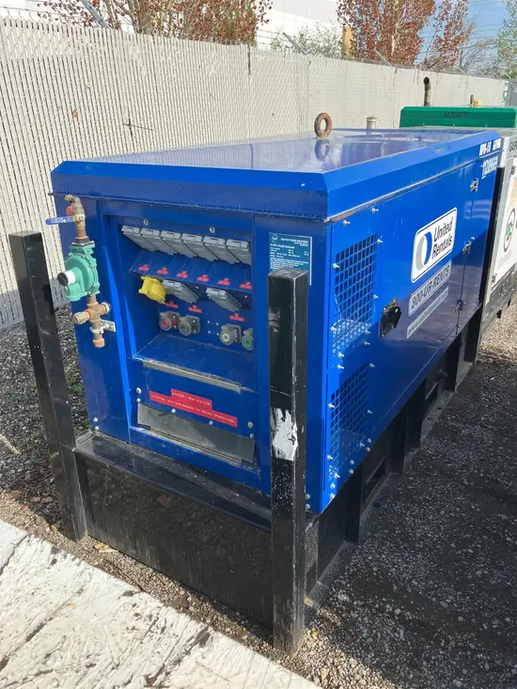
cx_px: 258
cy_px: 344
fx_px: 557
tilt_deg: -22.0
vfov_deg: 63.4
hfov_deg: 49.8
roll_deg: -0.4
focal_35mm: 28
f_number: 1.8
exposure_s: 1/917
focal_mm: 3.99
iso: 32
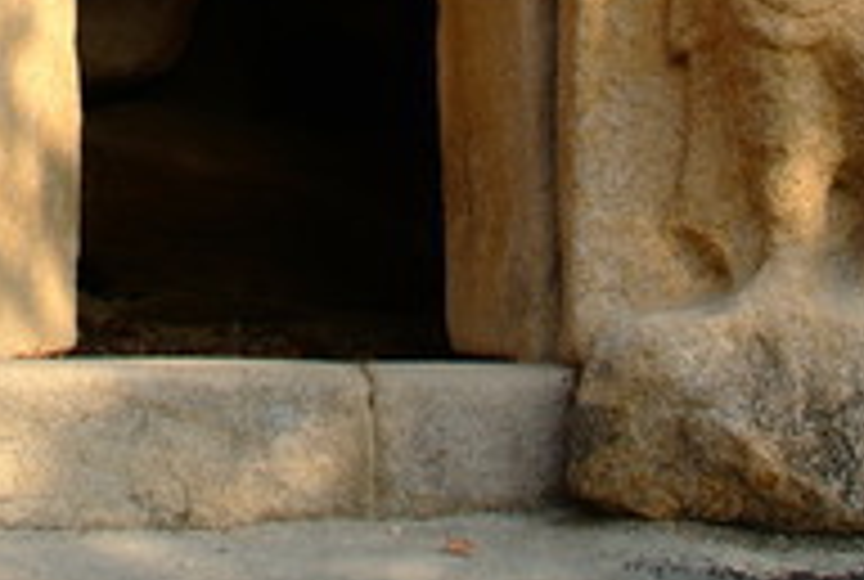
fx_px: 2622
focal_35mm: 109
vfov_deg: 12.1
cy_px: -238
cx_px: 295
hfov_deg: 18.7
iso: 100
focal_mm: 20
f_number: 5.6
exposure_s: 1/125
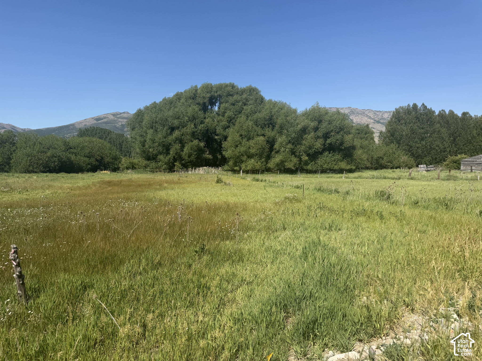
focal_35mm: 24
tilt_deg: -4.2
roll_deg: -0.4
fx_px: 334
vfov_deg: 56.8
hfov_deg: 71.6
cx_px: 241
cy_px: 180
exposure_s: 1/4405
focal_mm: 6.76
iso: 80
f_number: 1.78
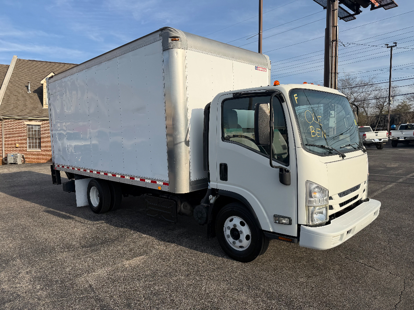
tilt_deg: -1.7
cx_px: 207
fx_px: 287
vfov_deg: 56.8
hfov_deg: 71.6
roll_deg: +0.6
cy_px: 155
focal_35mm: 24
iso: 80
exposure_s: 1/4975
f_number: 1.78
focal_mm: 6.76
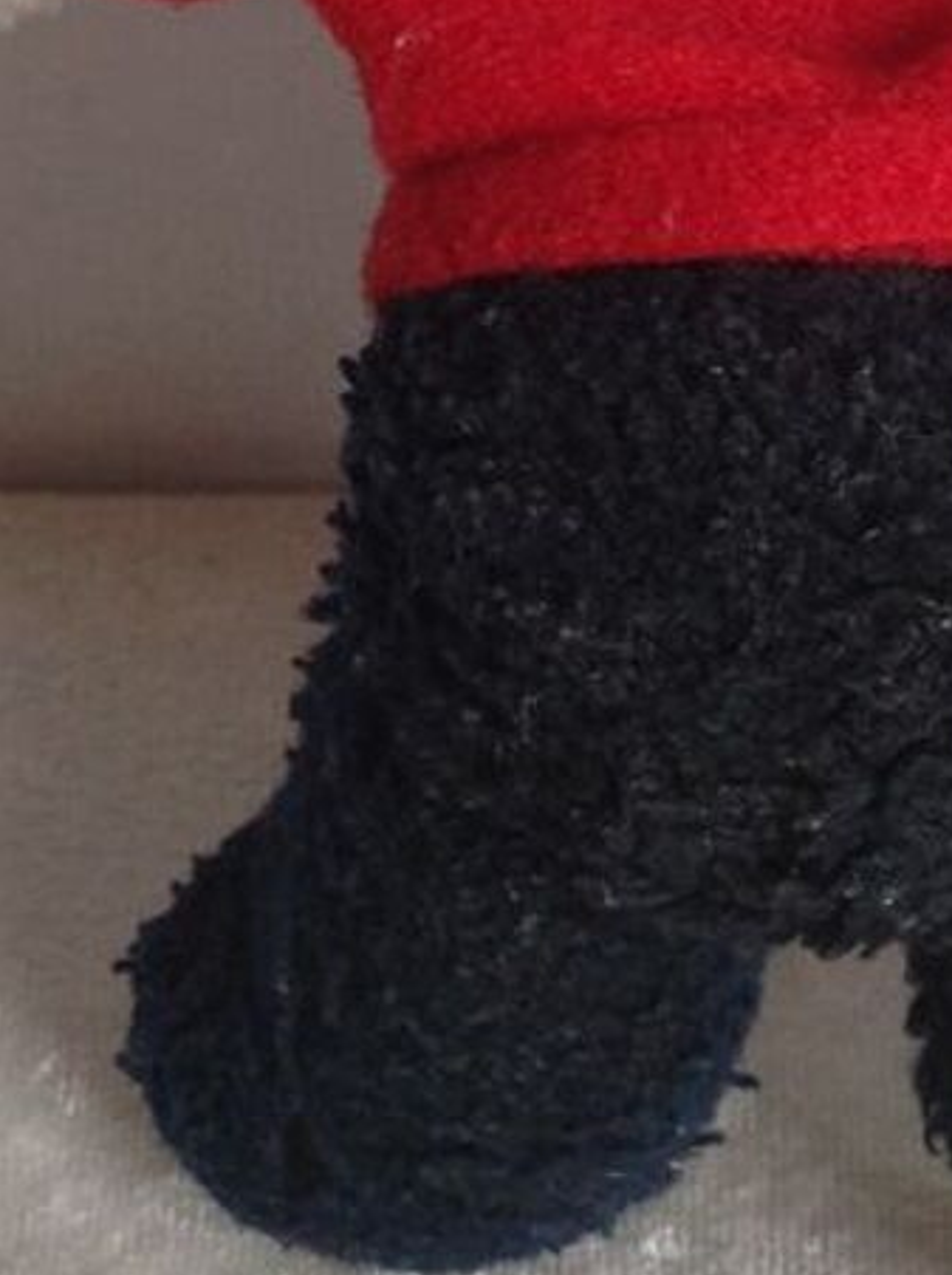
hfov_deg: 14.1
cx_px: 864
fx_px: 3823
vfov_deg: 17.7
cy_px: -383
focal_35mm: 104
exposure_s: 1/120
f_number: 2.4
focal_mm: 4.28
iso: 80
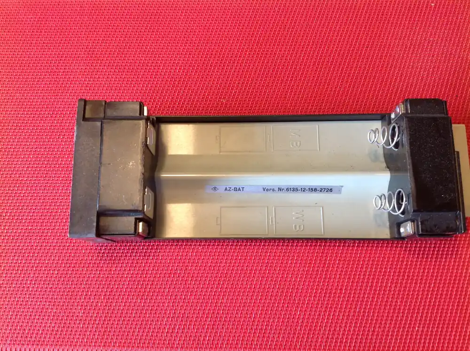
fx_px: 474
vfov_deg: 40.6
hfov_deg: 52.7
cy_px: 176
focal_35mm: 35
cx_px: 235
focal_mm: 4.28
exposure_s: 1/15
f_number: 2.4
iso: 64
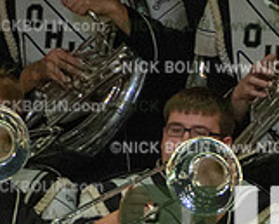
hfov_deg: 1.4
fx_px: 11171
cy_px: 267
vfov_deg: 1.1
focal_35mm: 1352
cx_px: 243
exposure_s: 1/320
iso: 8000
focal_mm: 400
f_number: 5.6
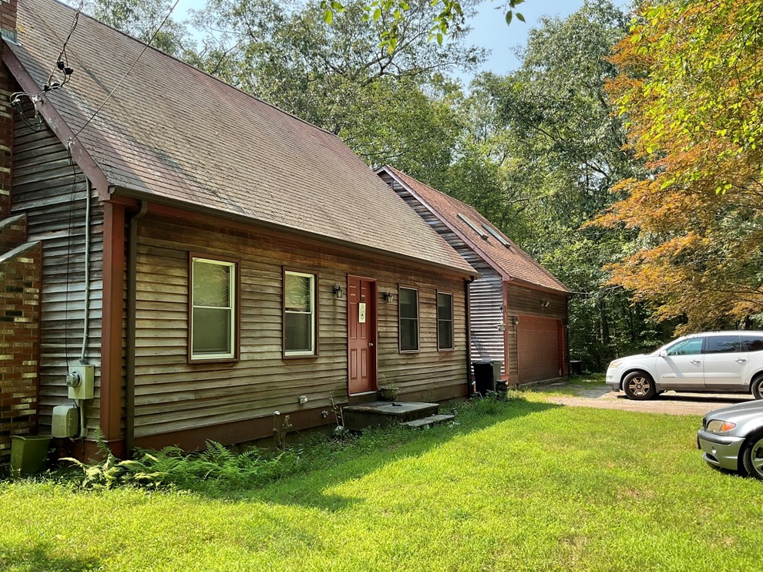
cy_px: 294
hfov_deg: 60.0
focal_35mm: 30
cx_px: 389
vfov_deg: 46.8
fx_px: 661
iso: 16
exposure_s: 1/432
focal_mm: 3
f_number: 1.8
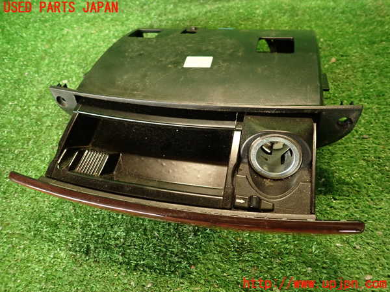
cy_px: 146
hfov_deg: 69.4
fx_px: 282
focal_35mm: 25
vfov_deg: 54.9
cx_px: 195
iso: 320
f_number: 2
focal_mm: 4.5
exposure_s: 1/30
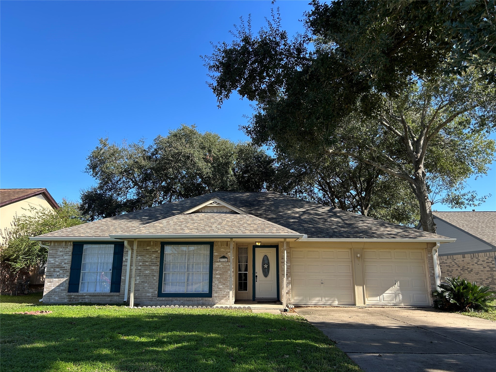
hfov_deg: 67.3
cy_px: 186
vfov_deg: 53.1
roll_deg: +0.0
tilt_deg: +14.2
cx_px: 248
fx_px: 373
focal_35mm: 26
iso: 50
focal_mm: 5.7
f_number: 1.5
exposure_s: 1/1488
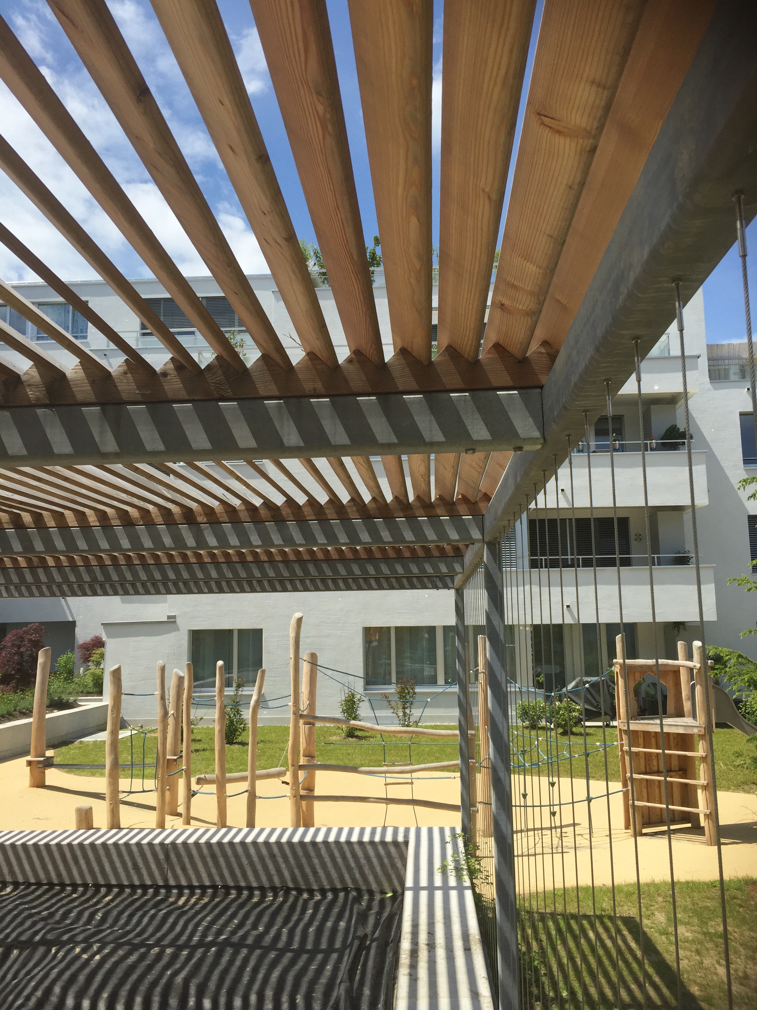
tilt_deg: +7.8
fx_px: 846
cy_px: 505
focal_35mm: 29
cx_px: 378
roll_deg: +1.2
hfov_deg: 48.2
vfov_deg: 61.7
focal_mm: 4.15
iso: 32
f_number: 2.2
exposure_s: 1/1980
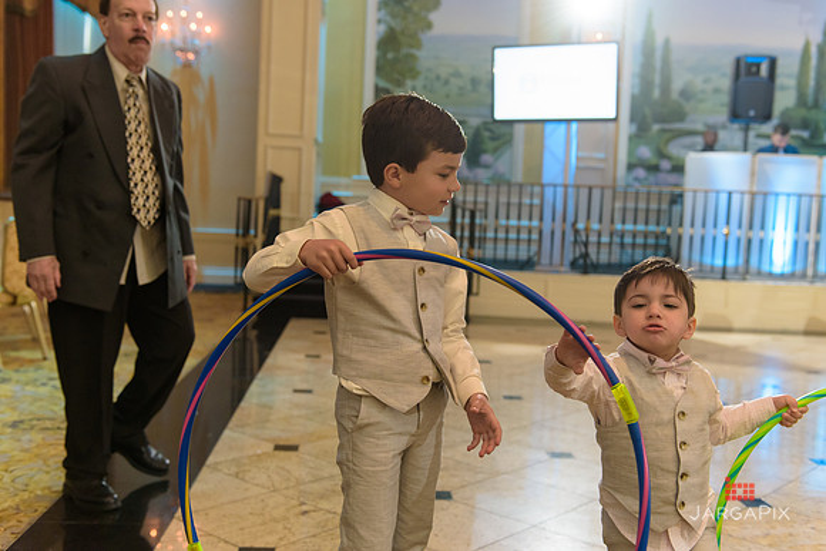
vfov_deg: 35.1
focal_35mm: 38
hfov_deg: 50.7
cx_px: 413
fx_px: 872
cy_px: 276
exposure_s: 1/125
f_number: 3.2
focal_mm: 38
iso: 1600
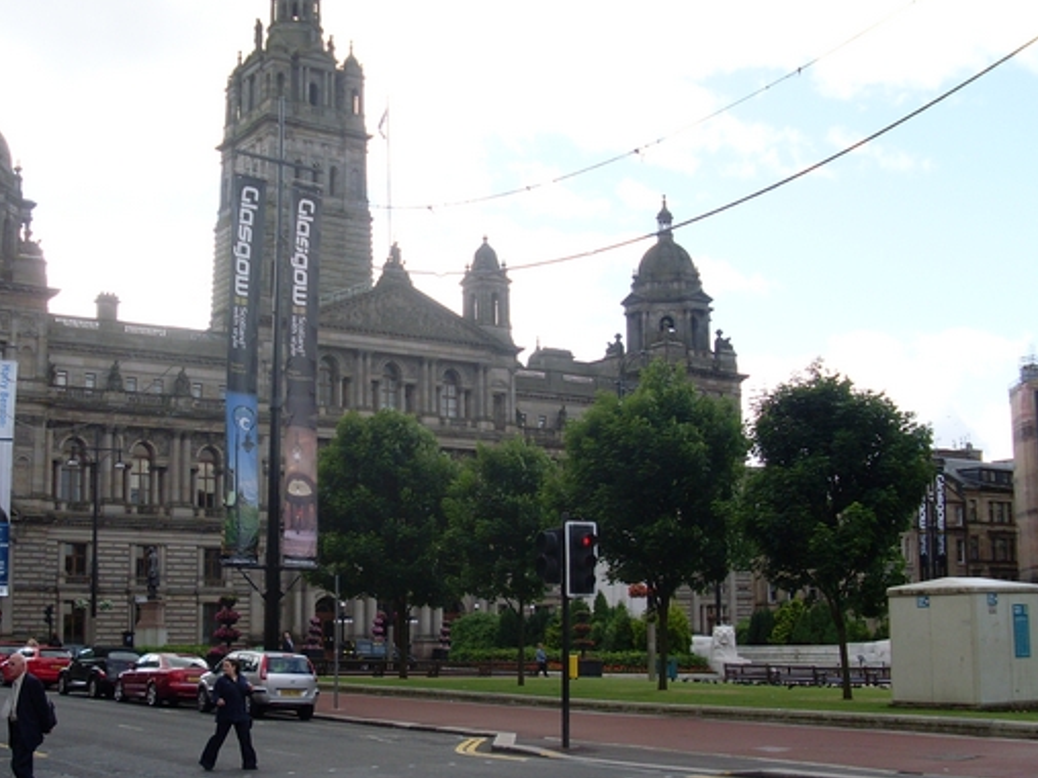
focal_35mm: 48
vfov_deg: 30.2
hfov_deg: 39.6
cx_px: 455
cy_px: 420
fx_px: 1439
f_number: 3
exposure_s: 1/750
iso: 100
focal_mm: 6.3
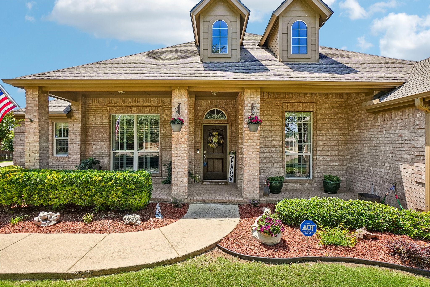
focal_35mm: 18
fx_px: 215
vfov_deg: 67.4
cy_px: 144
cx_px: 215
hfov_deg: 90.0
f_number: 8
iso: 400
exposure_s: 1/250
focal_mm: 12
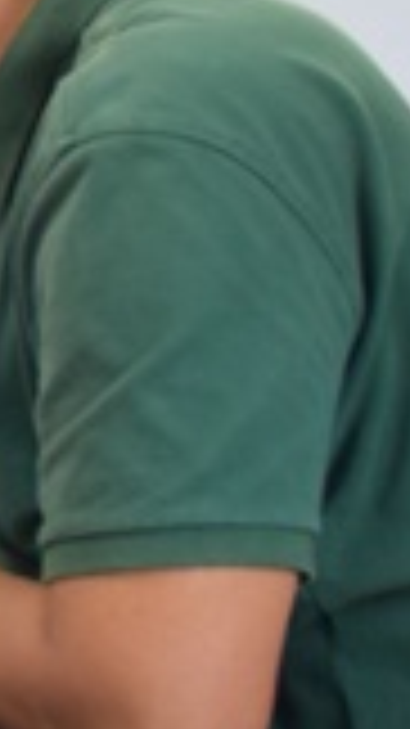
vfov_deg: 11.2
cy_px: 216
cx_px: -1518
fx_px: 3715
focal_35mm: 192
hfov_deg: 5.2
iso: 1000
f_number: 2.8
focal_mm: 22
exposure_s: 1/160
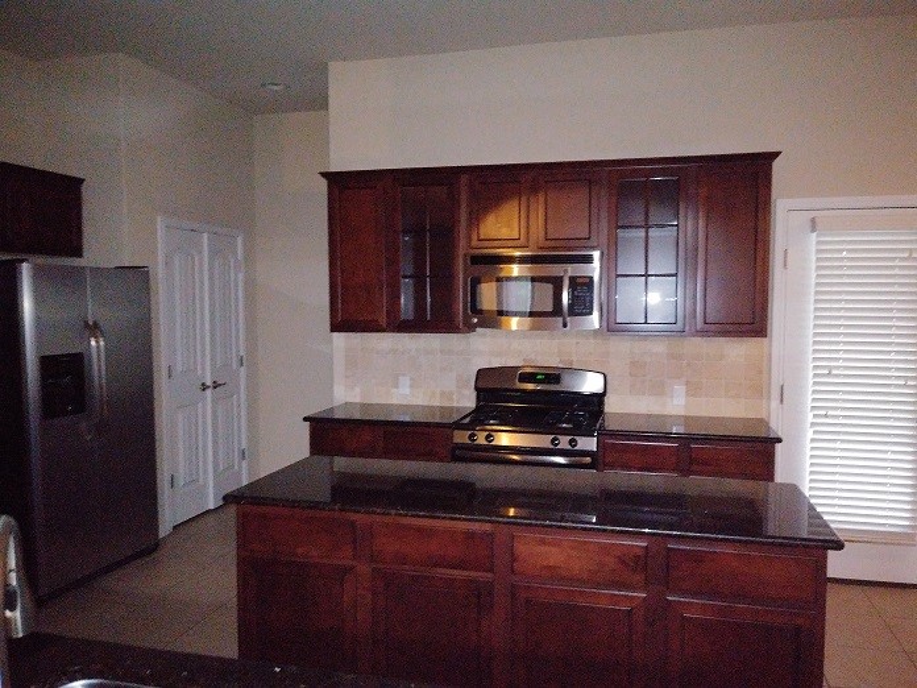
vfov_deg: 49.7
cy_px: 344
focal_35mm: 28
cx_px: 458
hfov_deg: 63.4
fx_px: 742
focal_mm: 3.7
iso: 3950
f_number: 2.2
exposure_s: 1/15
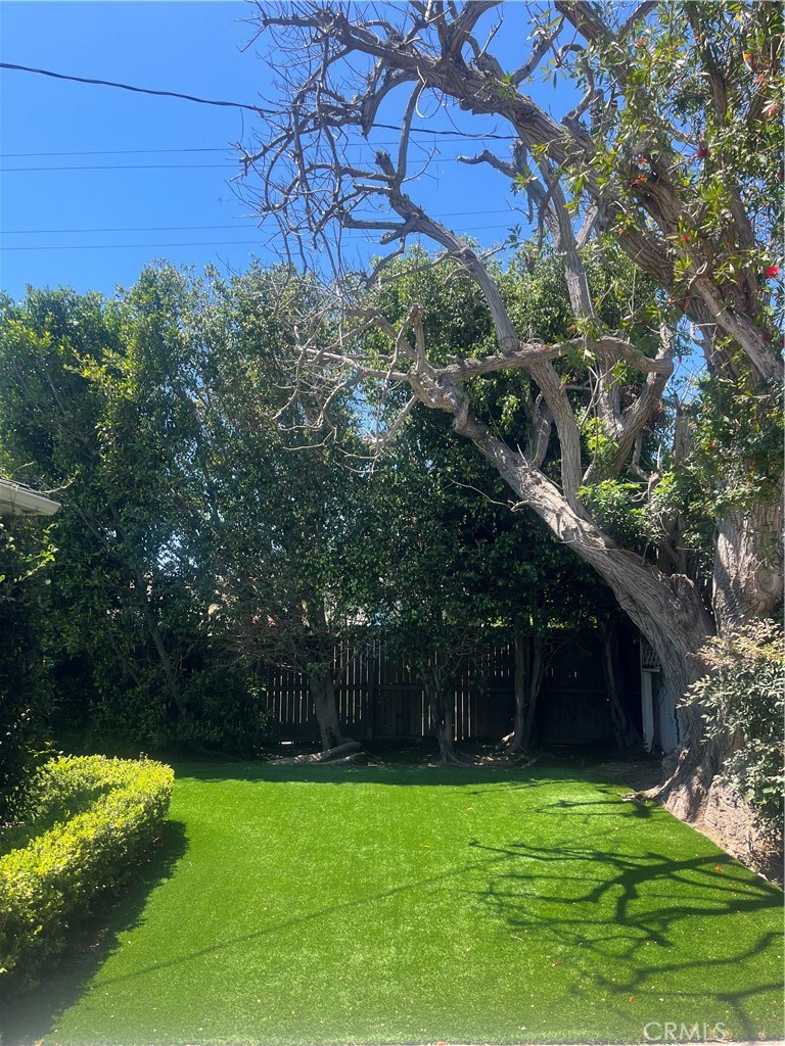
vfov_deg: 67.3
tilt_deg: +5.4
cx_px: 392
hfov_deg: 53.1
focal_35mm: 26
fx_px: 786
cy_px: 523
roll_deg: +1.0
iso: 50
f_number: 1.6
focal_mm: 5.1
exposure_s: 1/1028
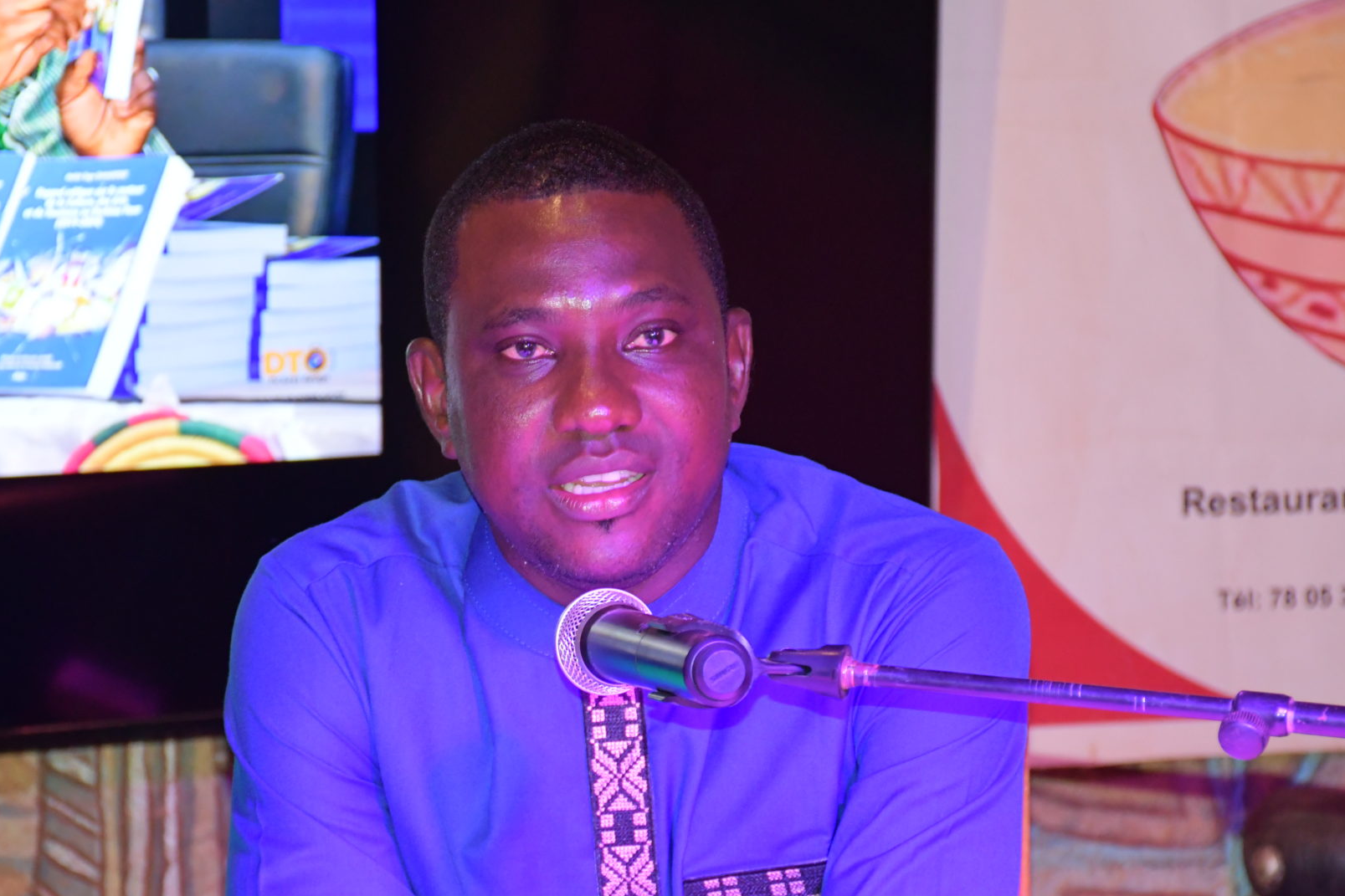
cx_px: 640
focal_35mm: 172
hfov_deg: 12.0
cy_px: 538
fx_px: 6425
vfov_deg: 8.0
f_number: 5.3
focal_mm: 90
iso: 2500
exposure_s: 1/60
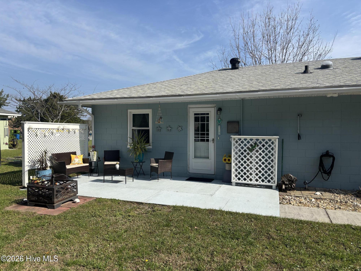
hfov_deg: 67.3
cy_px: 136
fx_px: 271
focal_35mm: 26
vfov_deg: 53.1
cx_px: 180
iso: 50
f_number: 1.6
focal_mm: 5.96
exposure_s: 1/3788
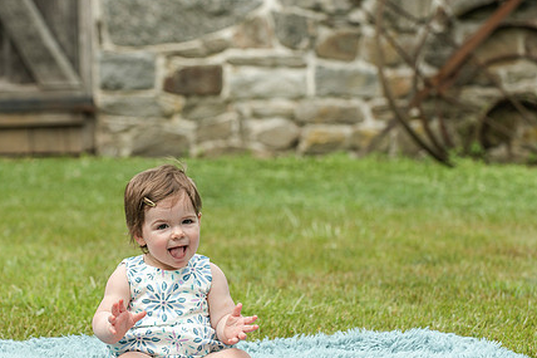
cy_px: 177
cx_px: 211
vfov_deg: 7.8
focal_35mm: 176
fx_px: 2624
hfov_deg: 11.7
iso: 400
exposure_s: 1/1000
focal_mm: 125
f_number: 5.6
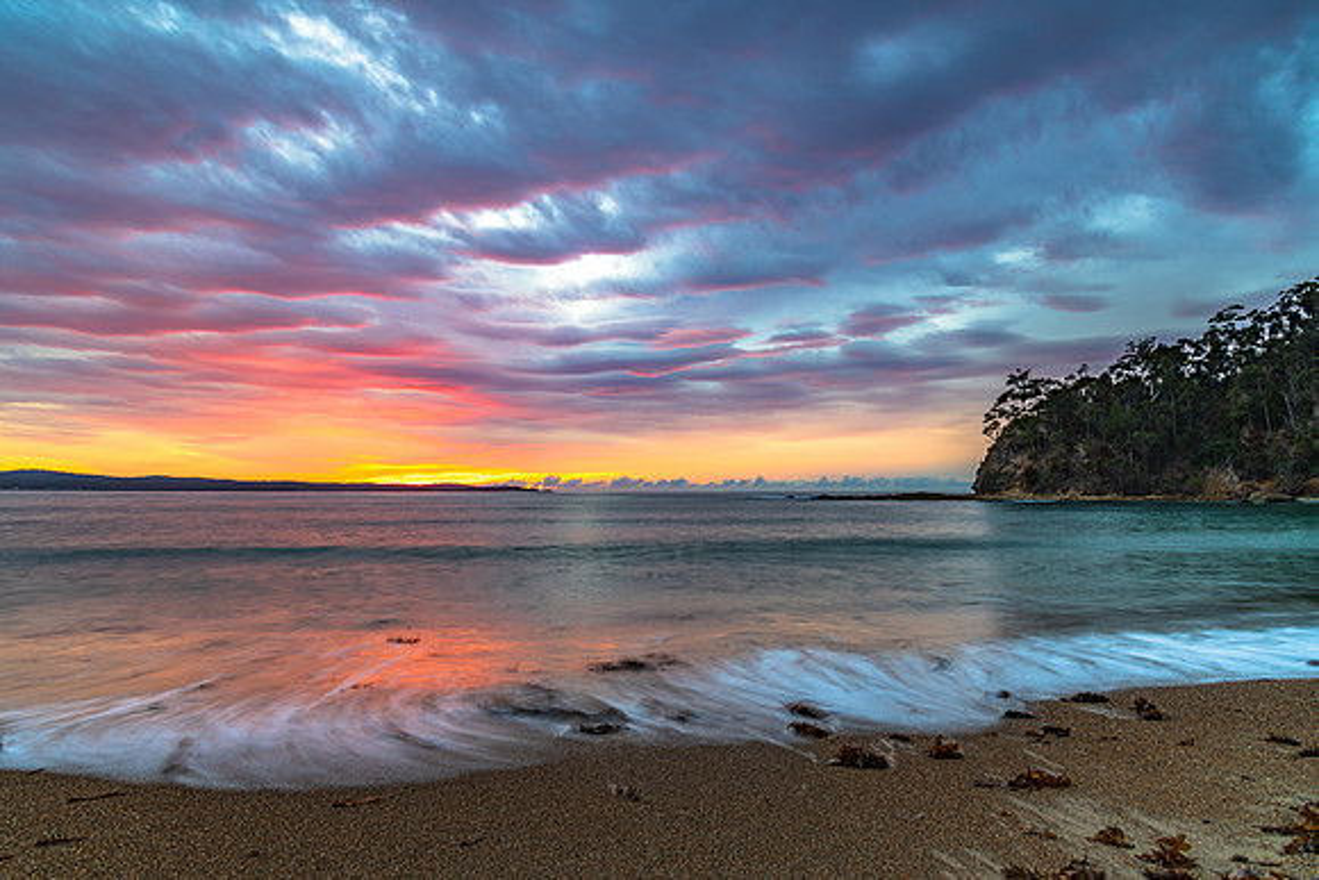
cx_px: 660
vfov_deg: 53.2
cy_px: 440
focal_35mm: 24
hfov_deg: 73.7
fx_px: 879
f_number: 9
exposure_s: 2
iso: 80
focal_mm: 24
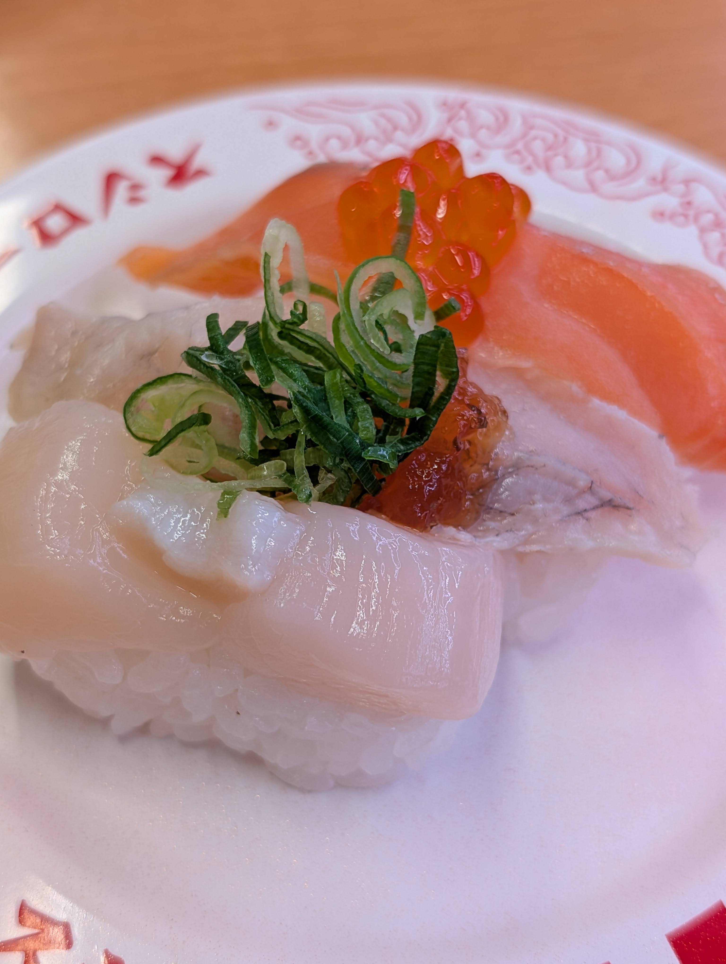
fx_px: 1367
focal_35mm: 49
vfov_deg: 38.9
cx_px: 363
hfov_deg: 29.7
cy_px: 482
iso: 23
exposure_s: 1/24.6
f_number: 1.68
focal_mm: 6.9
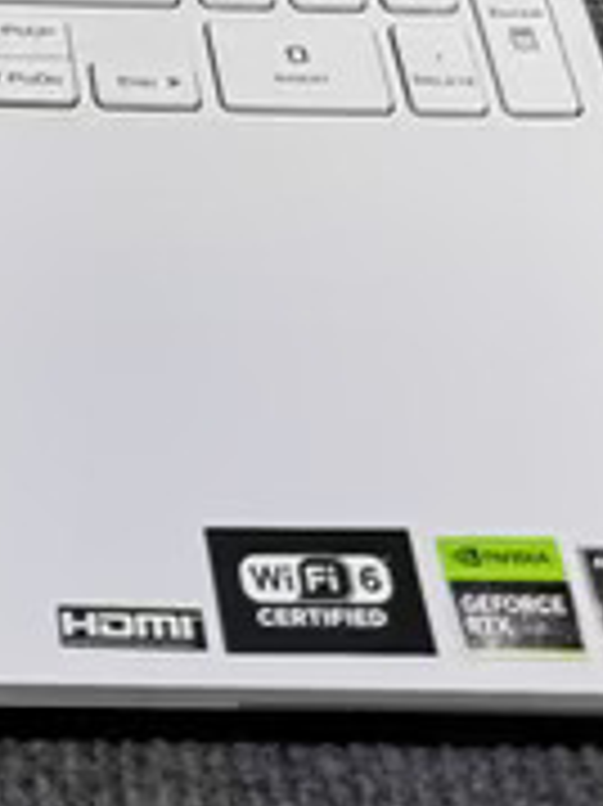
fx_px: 2535
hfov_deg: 12.6
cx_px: -410
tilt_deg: -35.6
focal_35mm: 109
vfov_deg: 15.5
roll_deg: +0.8
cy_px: -635
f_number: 1.78
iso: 64
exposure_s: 1/100
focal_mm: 6.76
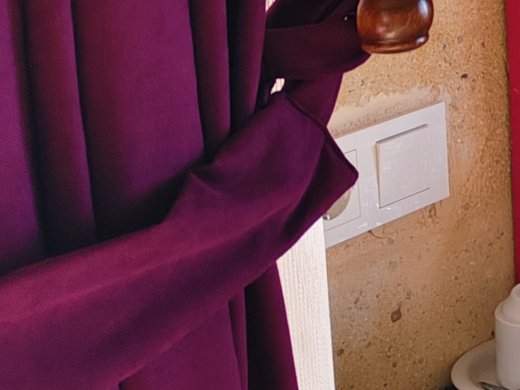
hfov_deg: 14.2
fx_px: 1652
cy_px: -103
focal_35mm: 110
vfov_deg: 13.0
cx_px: 1110
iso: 69
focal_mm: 5.56
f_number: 1.88
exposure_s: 1/50
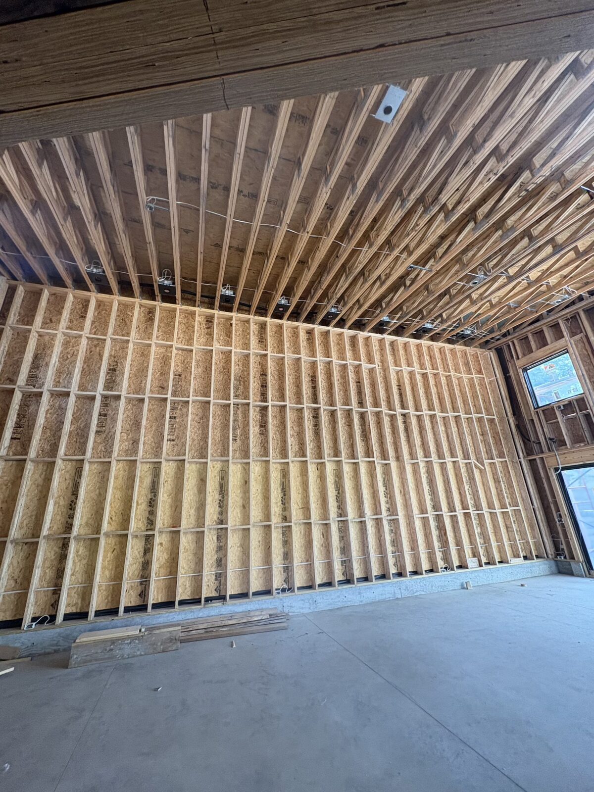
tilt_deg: +20.4
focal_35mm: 14
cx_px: 297
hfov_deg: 85.7
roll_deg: +2.5
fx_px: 320
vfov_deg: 102.1
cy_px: 396
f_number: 2.2
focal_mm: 2.22
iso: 200
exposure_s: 1/72
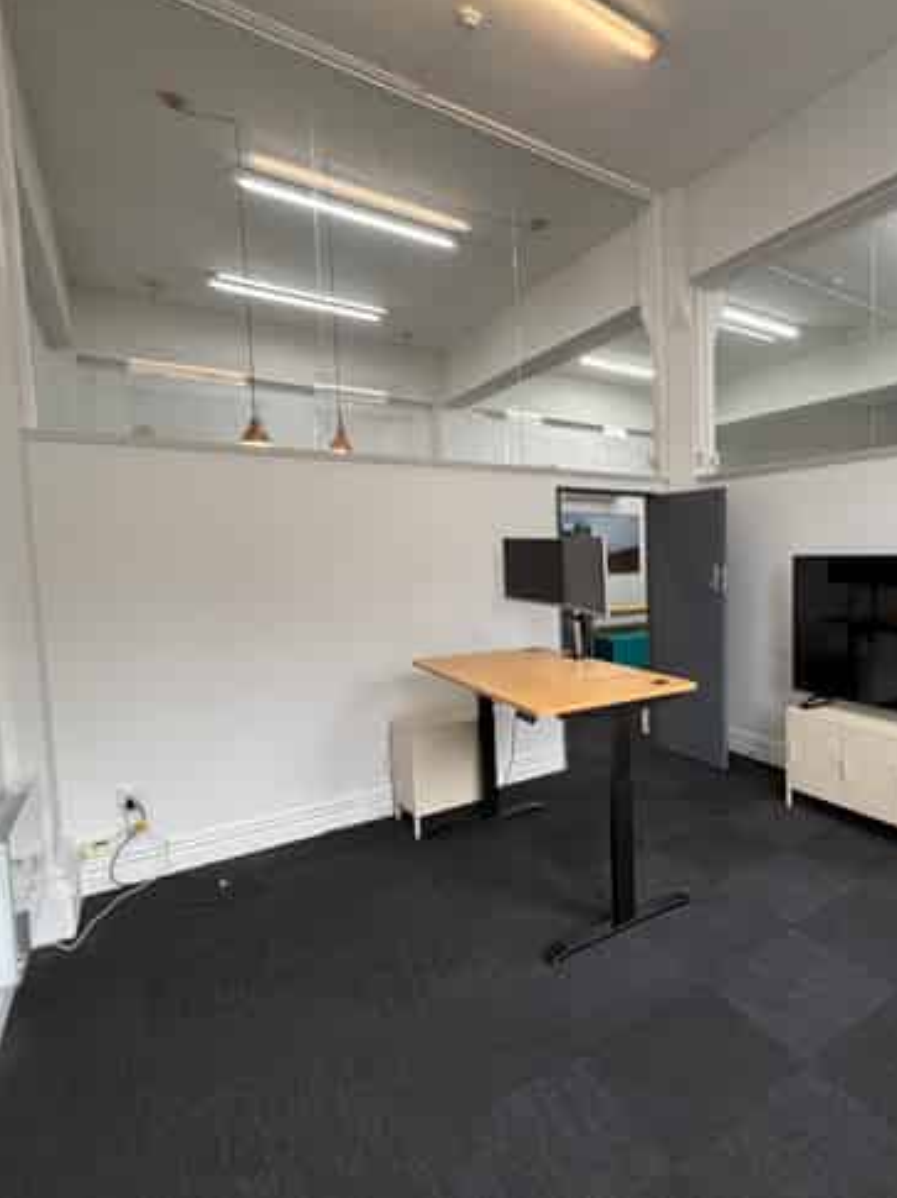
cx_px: 712
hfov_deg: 63.0
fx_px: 657
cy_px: 599
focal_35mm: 19
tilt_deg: -3.6
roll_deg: +1.1
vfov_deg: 84.7
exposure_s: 1/100
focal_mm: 2.22
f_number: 2.2
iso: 160
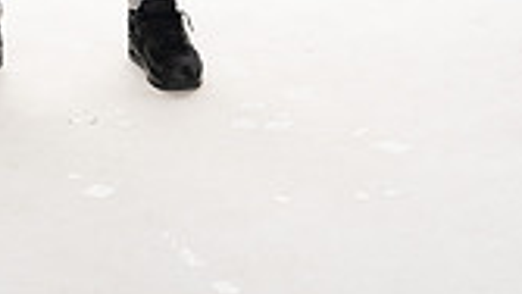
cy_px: -344
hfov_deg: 14.8
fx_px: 1993
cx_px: 113
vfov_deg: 8.0
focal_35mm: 144
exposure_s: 1/250
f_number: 6.3
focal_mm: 51
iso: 400
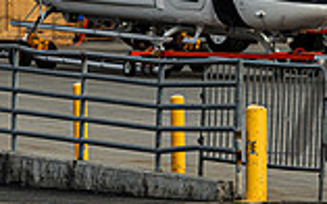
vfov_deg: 1.5
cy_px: -214
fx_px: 7804
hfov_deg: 2.4
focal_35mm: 876
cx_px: 243
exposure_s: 1/250
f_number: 7.1
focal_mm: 180
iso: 125
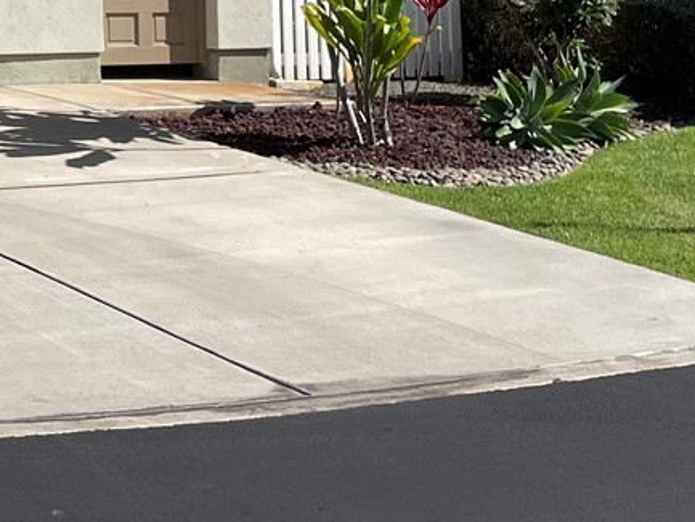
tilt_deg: +7.7
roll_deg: -0.1
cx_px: -282
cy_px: -352
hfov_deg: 18.5
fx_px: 1928
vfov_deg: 14.0
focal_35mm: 96
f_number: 1.6
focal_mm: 4.2
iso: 32
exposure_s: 1/4464
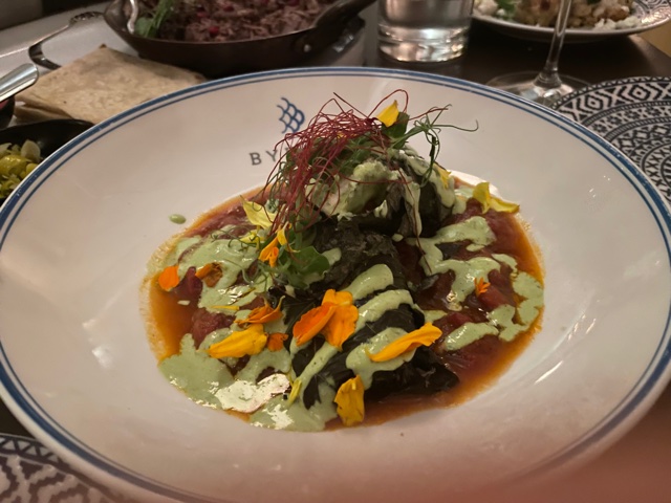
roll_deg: +1.9
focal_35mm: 26
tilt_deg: -41.2
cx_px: 336
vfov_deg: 53.1
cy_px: 252
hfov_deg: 67.3
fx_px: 504
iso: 500
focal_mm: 4.2
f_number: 1.6
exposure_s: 1/7
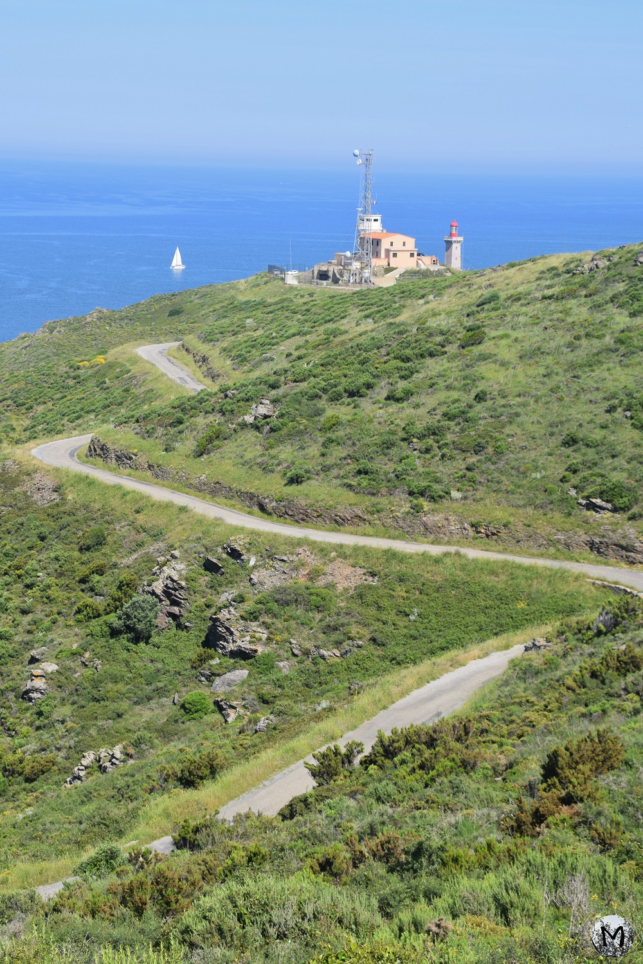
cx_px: 322
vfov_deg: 31.9
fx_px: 1688
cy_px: 482
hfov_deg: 21.6
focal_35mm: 63
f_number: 9
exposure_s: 1/320
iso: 200
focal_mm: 42
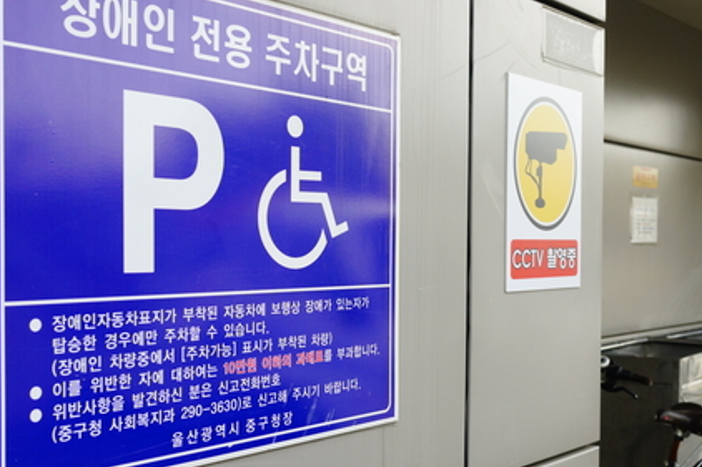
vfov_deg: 23.3
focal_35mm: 58
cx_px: 540
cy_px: 273
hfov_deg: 33.7
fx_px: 1130
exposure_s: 1/250
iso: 500
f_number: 5.6
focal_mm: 35
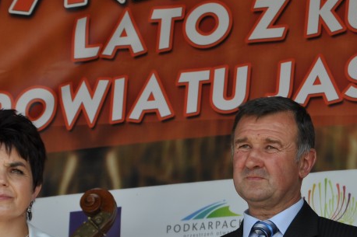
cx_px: 251
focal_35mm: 229
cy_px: 219
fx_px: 2270
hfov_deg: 9.0
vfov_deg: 6.0
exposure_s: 1/250
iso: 200
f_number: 8
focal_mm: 70
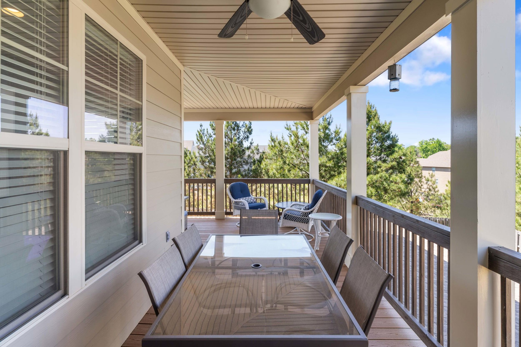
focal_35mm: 17
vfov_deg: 70.4
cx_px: 260
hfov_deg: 93.3
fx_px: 246
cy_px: 174
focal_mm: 17
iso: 80
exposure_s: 1/15
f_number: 8
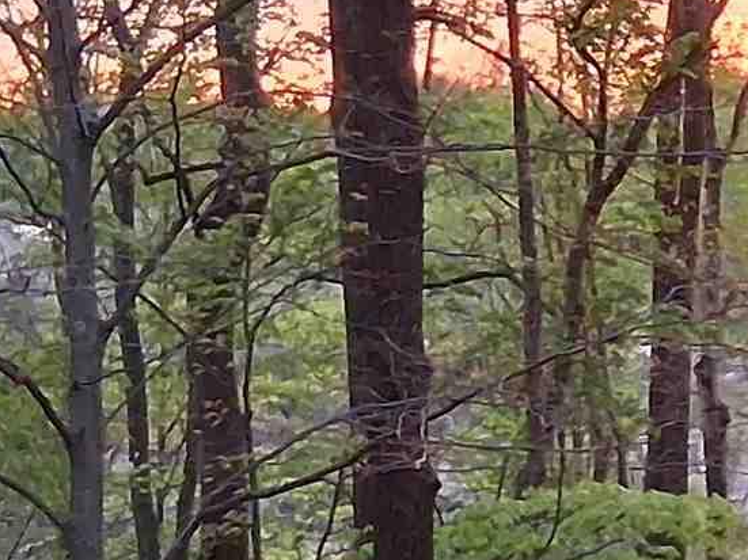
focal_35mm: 145
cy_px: 636
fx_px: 3133
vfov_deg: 10.1
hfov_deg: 12.7
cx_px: 1226
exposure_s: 1/120
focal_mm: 3.98
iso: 400
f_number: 1.8
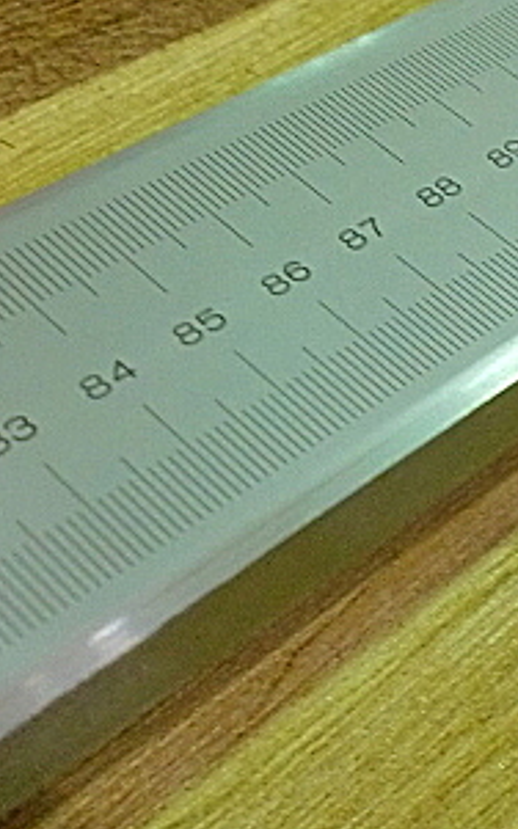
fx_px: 1785
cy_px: 369
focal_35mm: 79
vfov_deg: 26.1
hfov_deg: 16.5
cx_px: 256
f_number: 3.1
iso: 400
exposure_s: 1/60
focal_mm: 6.3
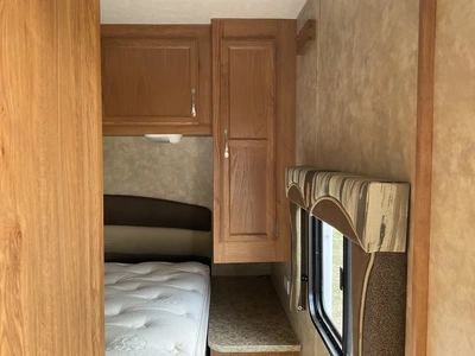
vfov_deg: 48.2
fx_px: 398
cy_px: 178
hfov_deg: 61.7
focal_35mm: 29
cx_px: 238
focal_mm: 3
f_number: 1.8
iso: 64
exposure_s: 1/92
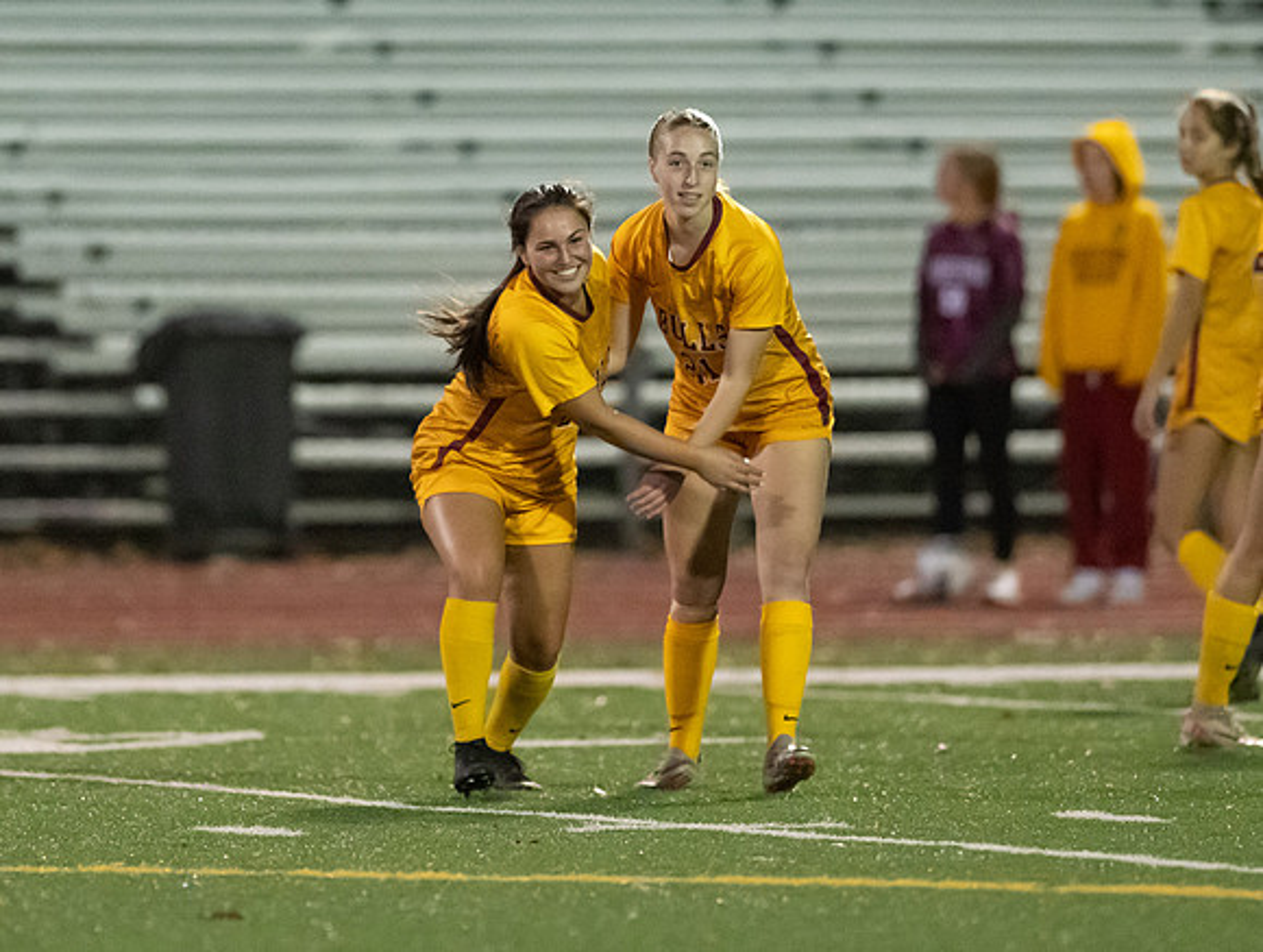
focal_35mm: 569
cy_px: 200
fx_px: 20790
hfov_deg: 3.5
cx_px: 448
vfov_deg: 2.6
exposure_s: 1/1000
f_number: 2.8
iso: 14400
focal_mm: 300
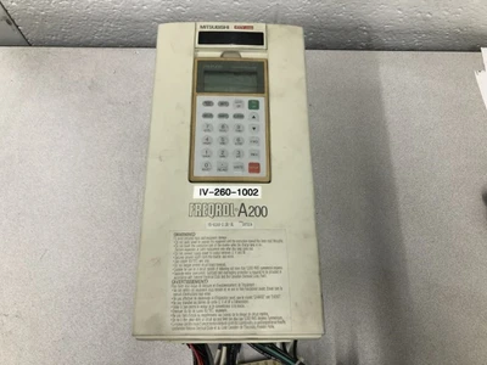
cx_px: 244
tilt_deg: -68.2
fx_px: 394
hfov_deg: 63.4
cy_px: 182
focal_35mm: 28
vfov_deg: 49.7
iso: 25
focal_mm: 3.99
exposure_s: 1/40
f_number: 1.8
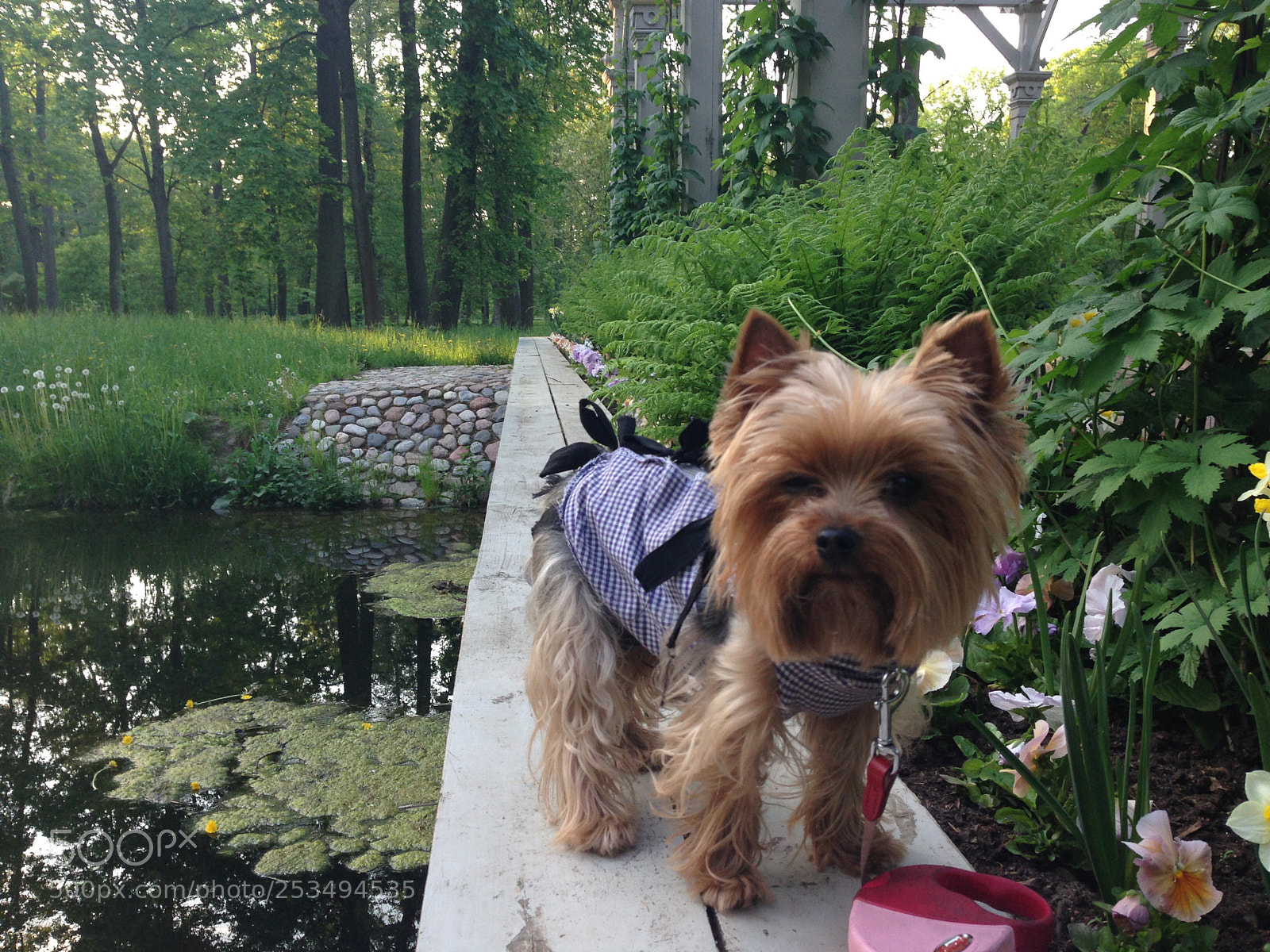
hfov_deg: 55.4
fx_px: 1211
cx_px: 635
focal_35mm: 33
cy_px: 476
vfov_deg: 42.9
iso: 64
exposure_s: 1/120
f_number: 2.4
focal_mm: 4.12
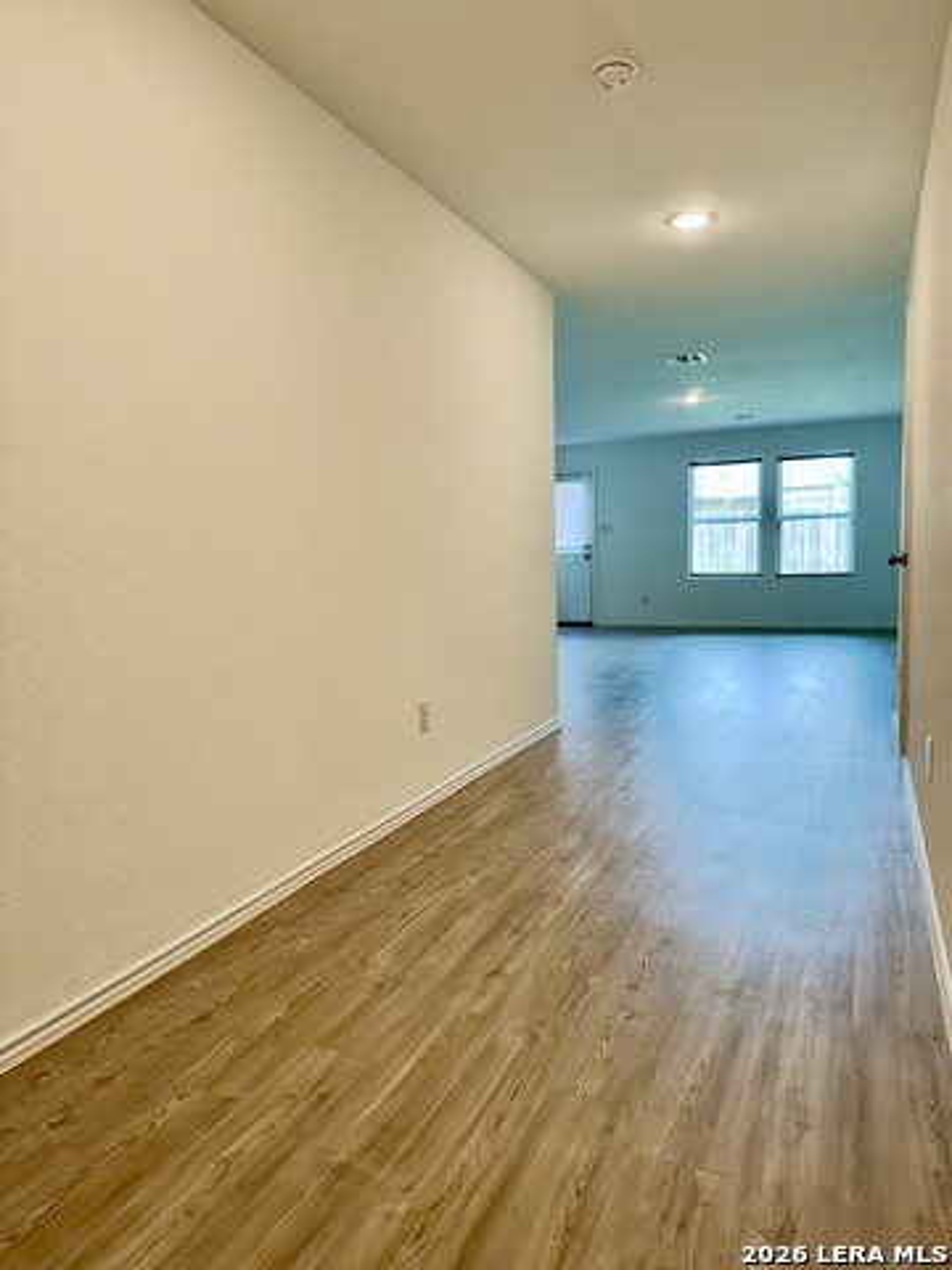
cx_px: 476
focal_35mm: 24
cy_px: 635
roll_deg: +0.7
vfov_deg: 71.6
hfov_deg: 56.8
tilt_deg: -6.0
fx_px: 880
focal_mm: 6.76
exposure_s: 1/120
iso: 125
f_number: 1.78
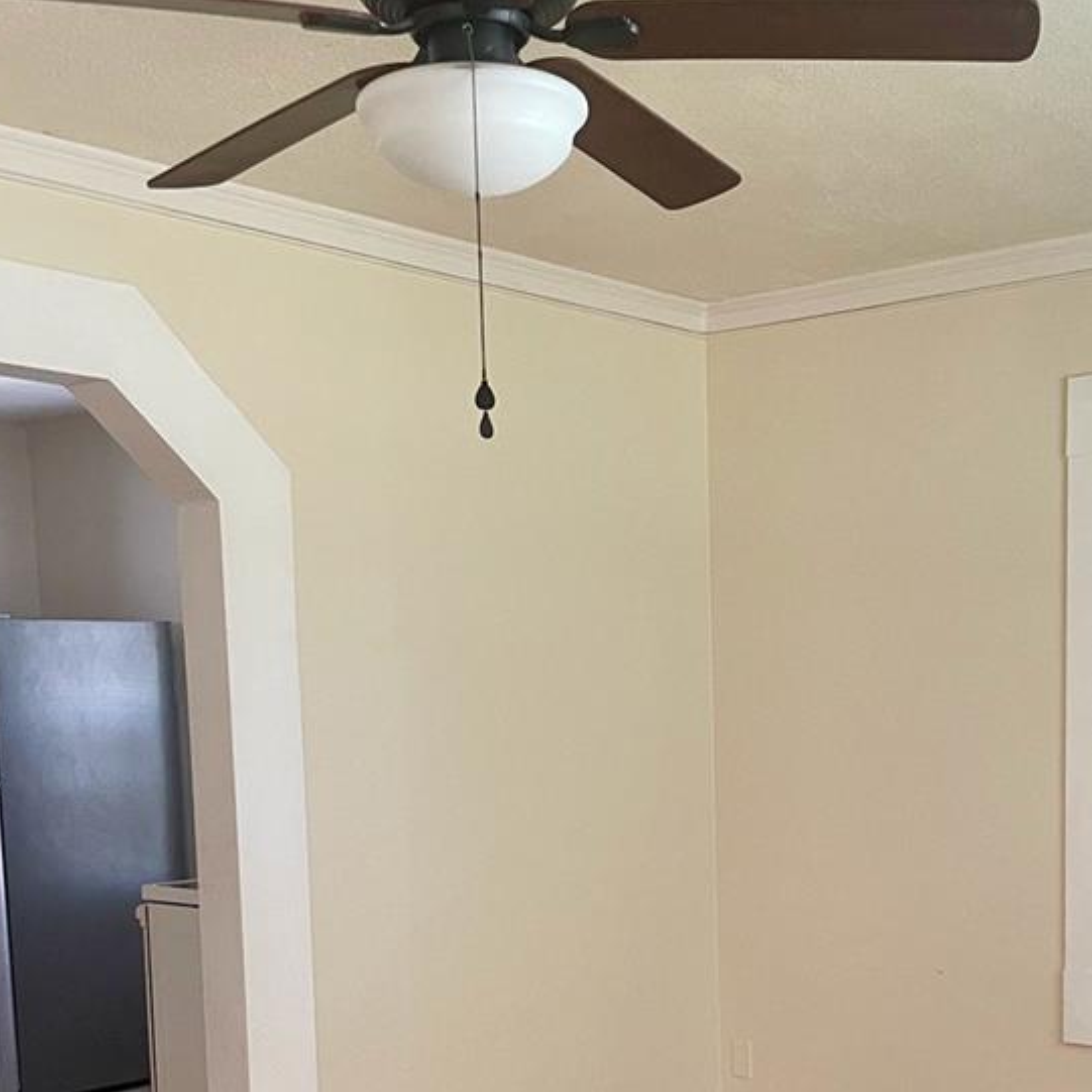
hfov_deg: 33.2
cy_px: 949
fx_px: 1820
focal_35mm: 51
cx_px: 692
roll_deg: +0.7
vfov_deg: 32.0
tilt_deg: -7.9
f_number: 1.6
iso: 125
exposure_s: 1/85
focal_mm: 4.2
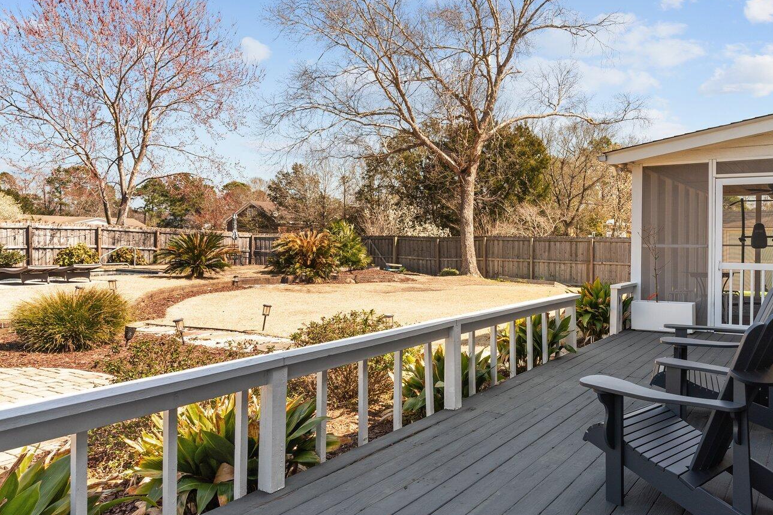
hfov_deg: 66.0
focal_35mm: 27
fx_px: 580
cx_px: 499
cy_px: 260
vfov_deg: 47.9
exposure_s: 1/160
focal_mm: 17
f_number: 9
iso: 125
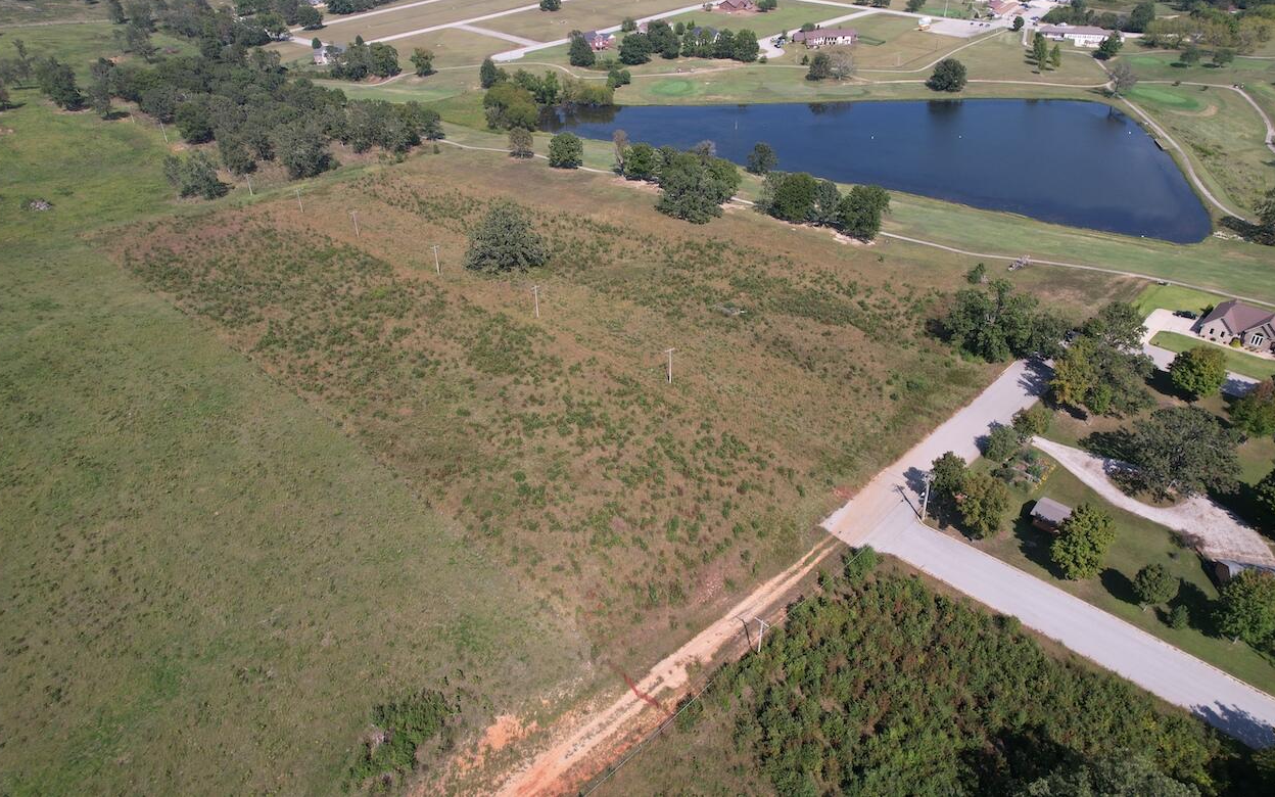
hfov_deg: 77.2
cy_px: 362
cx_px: 641
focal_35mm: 23
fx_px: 799
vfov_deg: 52.9
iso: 100
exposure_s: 1/200
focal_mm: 8.38
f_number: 2.8
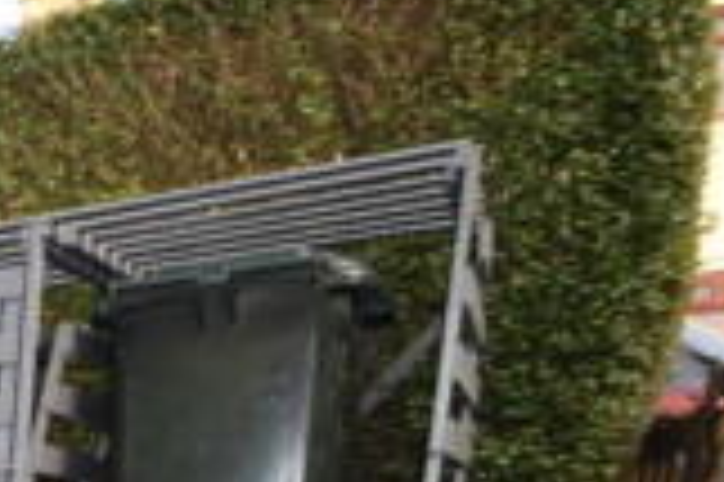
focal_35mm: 61
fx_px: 1226
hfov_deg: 20.0
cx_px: -668
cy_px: 732
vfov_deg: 19.3
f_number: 5.6
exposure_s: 1/125
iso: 400
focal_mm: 10
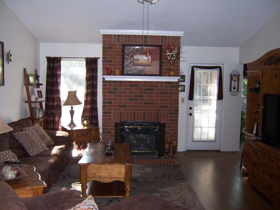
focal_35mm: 33
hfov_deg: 55.4
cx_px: 140
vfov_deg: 42.9
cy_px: 105
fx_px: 267
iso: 140
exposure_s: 1/60
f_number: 2.8
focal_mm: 5.5
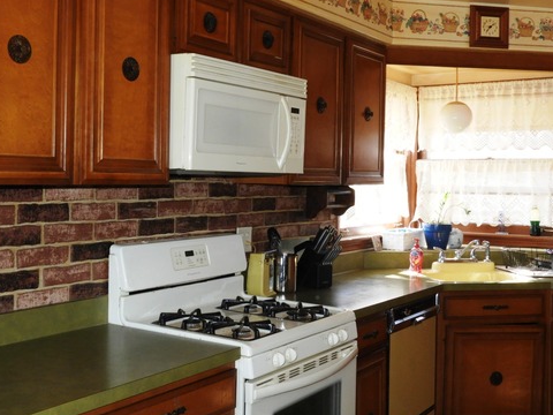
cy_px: 184
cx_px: 263
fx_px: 703
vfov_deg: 32.8
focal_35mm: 44
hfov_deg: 42.9
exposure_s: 1/30
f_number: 3.6
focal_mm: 5.9
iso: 140
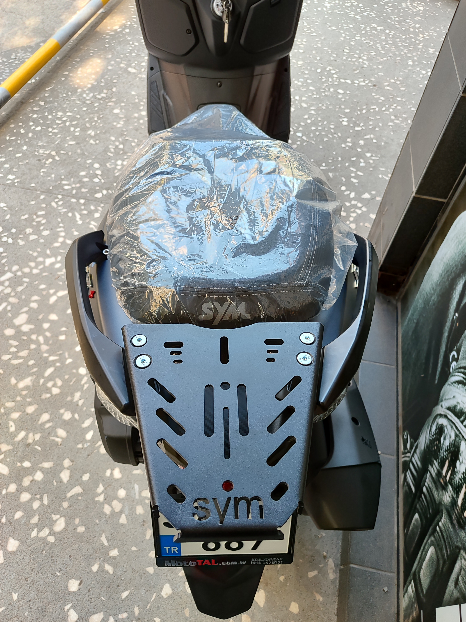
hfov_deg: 54.9
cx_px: 233
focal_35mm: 25
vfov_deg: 69.4
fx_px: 449
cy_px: 311
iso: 149
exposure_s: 1/100
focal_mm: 5.95
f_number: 1.89
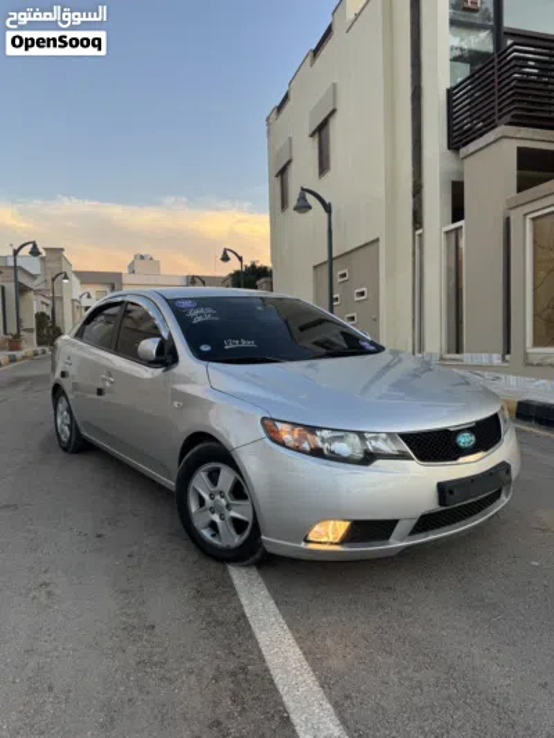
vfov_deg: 71.6
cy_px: 369
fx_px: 512
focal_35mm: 24
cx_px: 277
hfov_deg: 56.8
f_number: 1.78
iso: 80
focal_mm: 6.76
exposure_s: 1/345
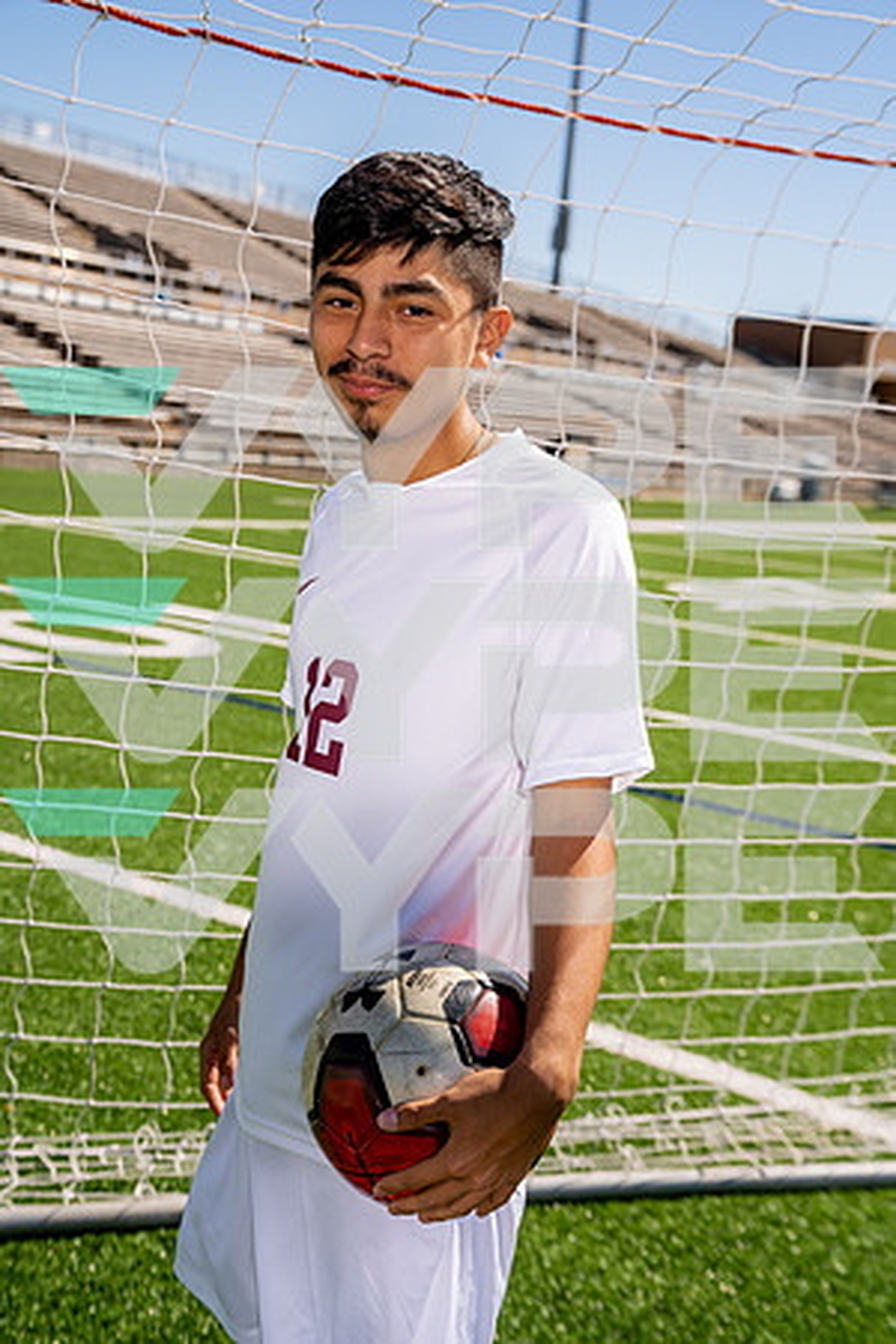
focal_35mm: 45
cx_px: 448
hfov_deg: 29.9
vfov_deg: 43.6
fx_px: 1680
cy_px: 672
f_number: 4.5
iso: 100
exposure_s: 1/1000
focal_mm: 45
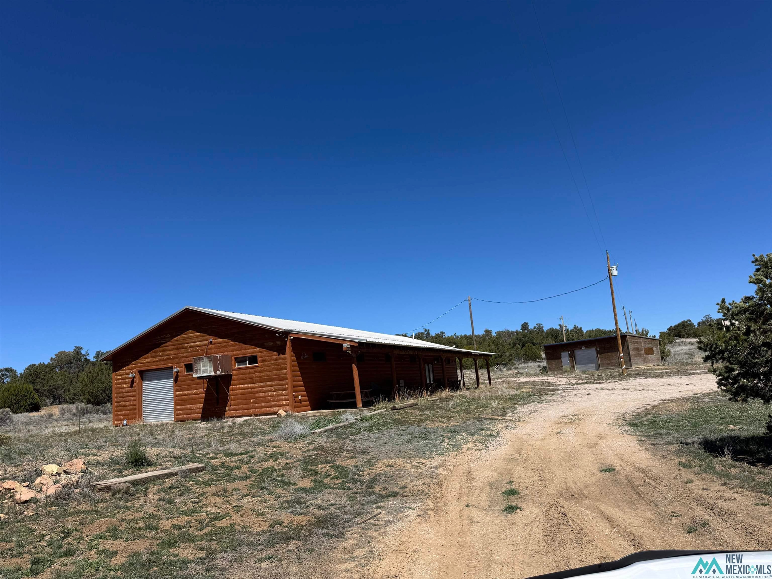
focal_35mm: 24
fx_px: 535
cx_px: 386
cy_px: 290
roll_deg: +4.4
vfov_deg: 56.8
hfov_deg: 71.6
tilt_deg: +8.8
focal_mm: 6.76
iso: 80
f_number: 1.78
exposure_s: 1/5814
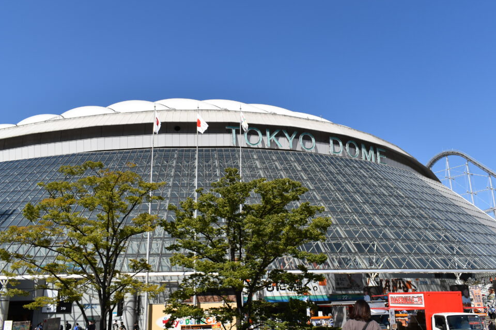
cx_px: 260
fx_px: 441
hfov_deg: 58.7
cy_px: 174
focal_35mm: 32
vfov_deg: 41.1
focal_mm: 20
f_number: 10
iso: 200
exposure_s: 1/400
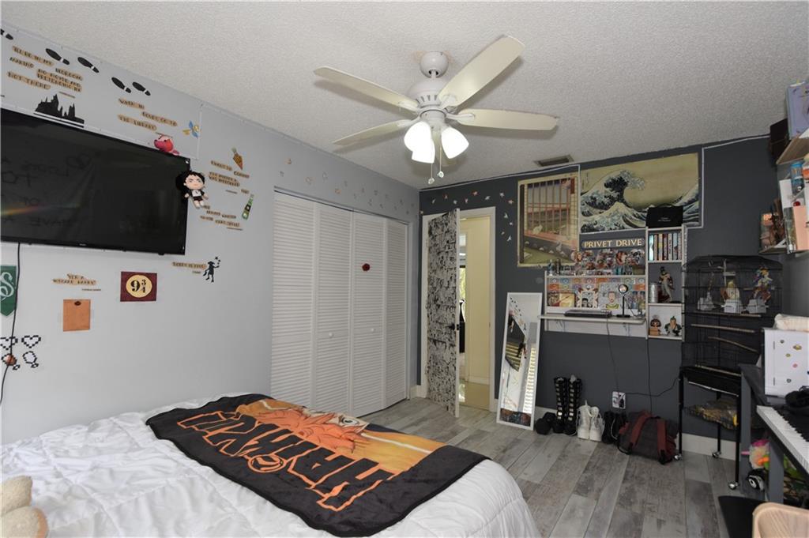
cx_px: 404
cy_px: 269
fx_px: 337
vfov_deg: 77.2
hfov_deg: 100.4
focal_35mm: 15
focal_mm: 10
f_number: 5
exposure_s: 1/60
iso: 200
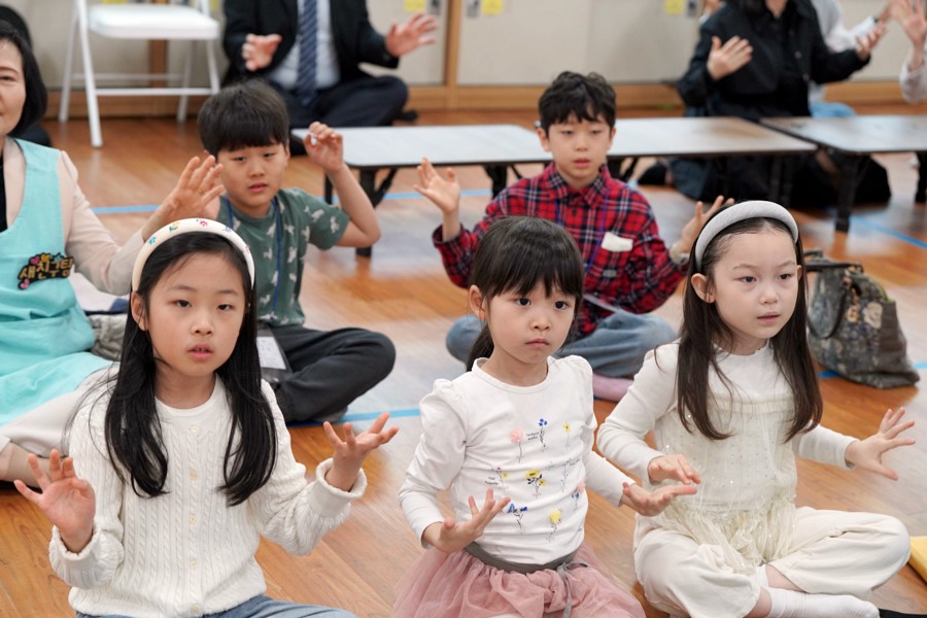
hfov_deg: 28.8
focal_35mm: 70
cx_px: 464
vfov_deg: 19.5
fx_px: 1802
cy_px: 309
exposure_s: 1/160
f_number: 4
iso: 1600
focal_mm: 70
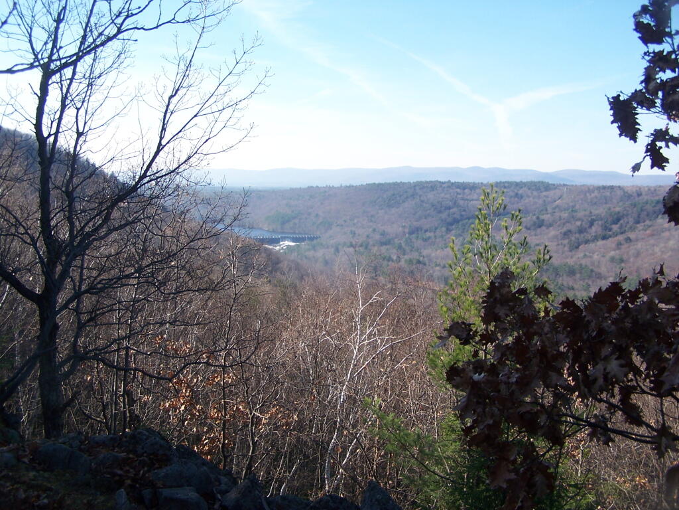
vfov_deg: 37.7
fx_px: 745
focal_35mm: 38
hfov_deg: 49.0
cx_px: 340
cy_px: 255
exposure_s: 1/500
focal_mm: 6.3
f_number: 2.8
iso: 80
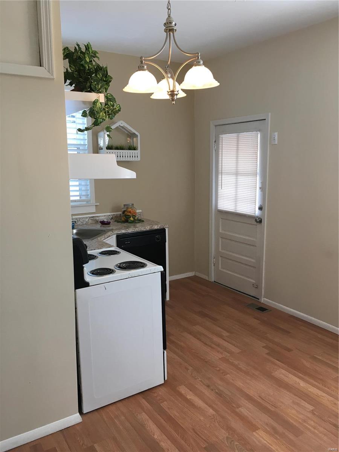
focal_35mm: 29
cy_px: 226
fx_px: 379
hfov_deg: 48.2
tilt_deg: -8.8
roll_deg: +0.8
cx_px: 170
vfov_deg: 61.7
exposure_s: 1/30
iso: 25
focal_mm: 4.15
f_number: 2.2
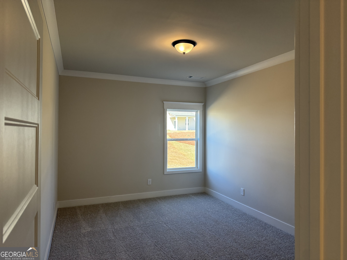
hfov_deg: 71.6
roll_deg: -1.1
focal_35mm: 24
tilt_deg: +0.5
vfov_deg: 56.8
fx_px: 241
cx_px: 174
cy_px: 130
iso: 200
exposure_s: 1/213
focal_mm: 6.76
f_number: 1.78
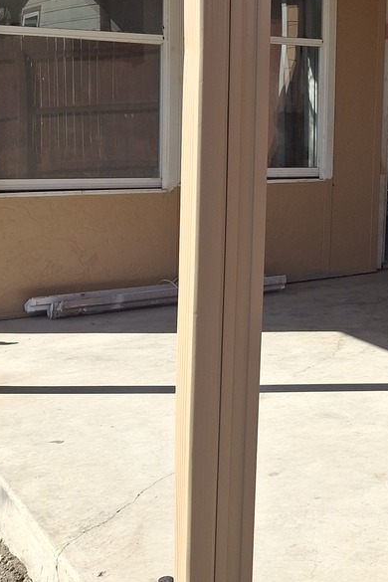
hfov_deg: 20.1
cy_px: 202
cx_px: 447
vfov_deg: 31.2
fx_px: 1035
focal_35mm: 64
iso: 25
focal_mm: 4.69
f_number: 1.8
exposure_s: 1/886
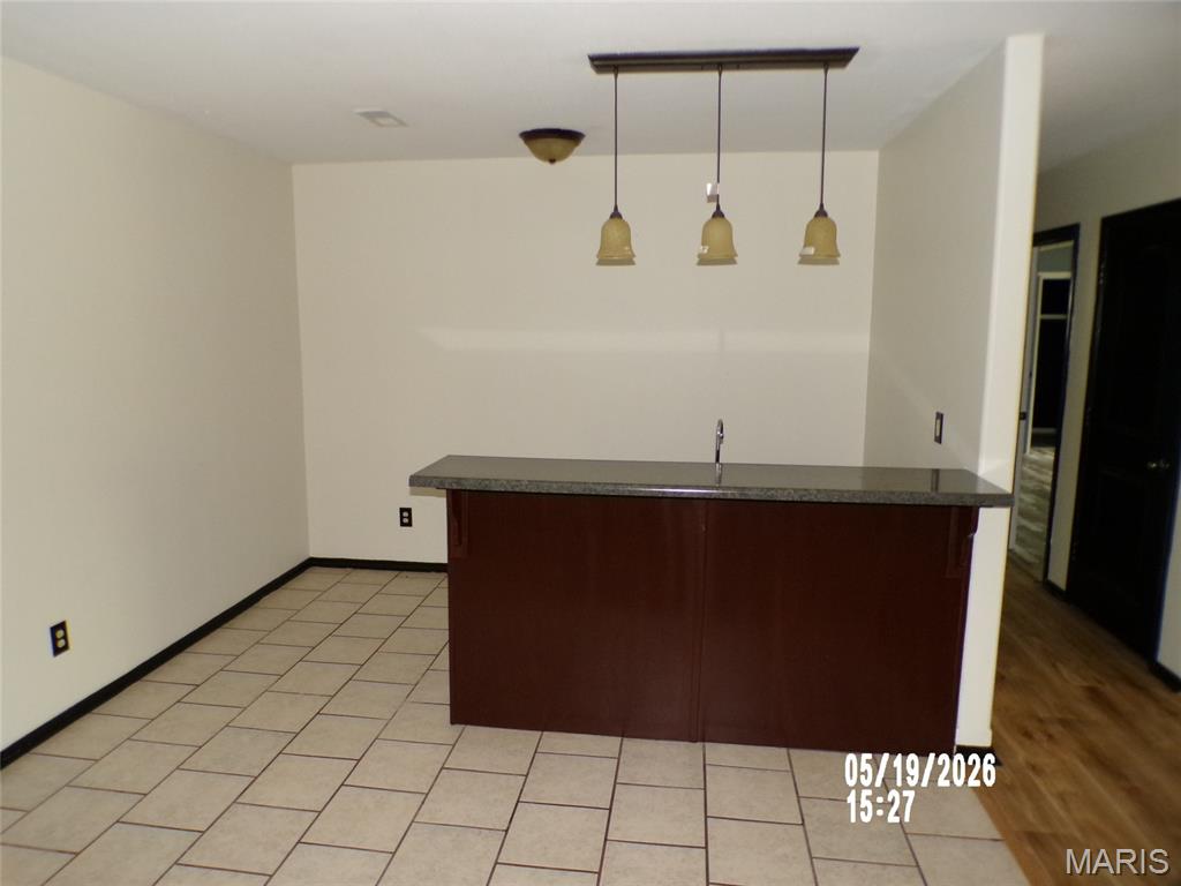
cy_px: 443
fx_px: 819
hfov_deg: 71.6
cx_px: 590
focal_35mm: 24
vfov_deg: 56.8
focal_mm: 4.3
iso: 400
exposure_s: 1/17
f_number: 3
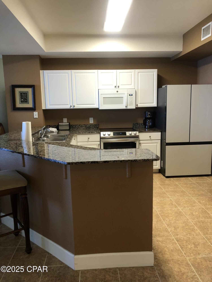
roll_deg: +1.1
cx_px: 106
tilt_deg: -7.4
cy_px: 141
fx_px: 229
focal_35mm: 28
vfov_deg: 63.4
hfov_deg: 49.7
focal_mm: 3.99
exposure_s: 1/15
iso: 40
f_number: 1.8
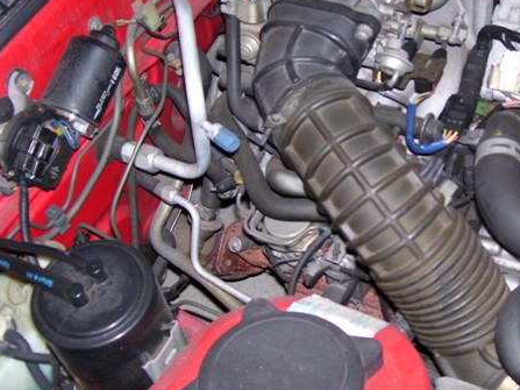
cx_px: 369
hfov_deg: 35.6
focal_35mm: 53
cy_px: 172
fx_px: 796
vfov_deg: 27.5
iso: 125
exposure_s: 1/60
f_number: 2.7
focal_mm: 6
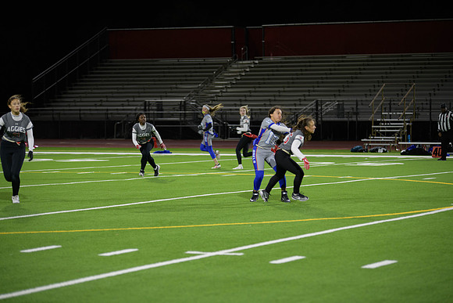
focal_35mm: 122
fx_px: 1535
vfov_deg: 11.2
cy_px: 152
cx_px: 226
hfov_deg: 16.8
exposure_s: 1/200
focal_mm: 122
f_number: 2.8
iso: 900
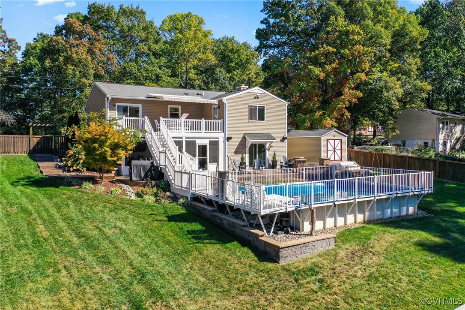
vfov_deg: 46.4
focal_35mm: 28
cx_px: 232
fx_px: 361
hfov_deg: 65.5
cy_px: 155
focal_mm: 10.26
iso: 100
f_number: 3.5
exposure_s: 1/50
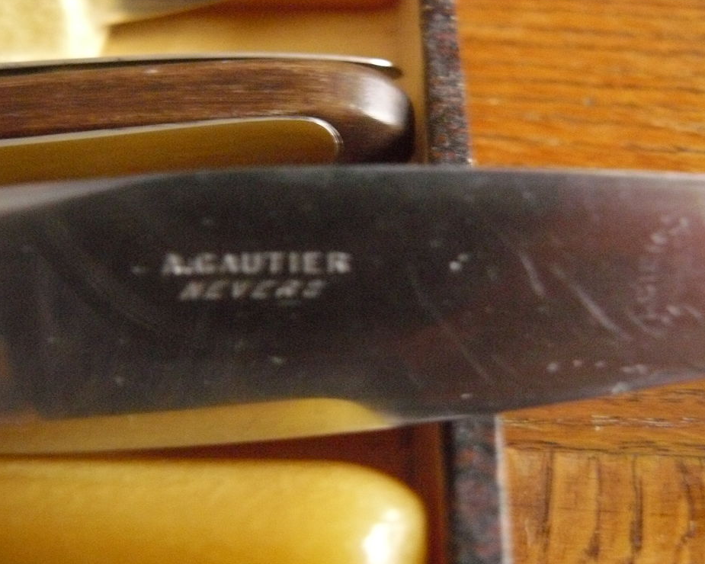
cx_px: 354
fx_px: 793
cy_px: 283
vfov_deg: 39.2
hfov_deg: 47.9
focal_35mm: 38
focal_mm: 6
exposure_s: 1/4
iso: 800
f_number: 2.8
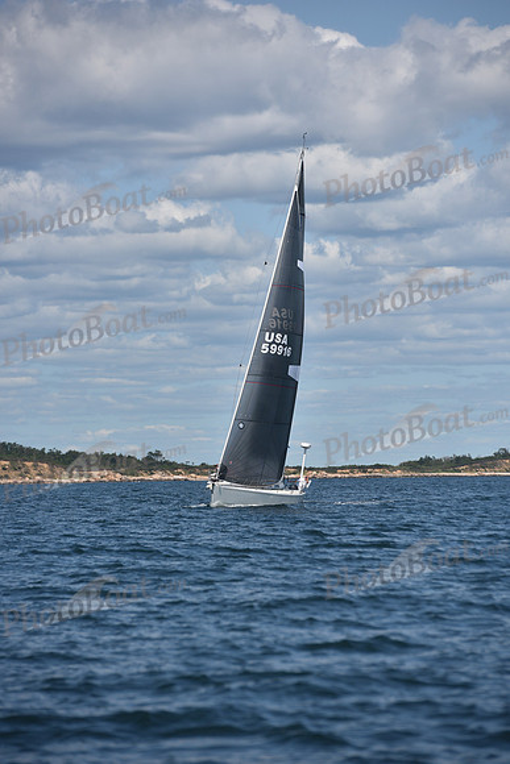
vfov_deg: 10.3
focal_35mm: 200
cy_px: 382
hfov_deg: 6.9
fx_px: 4247
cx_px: 255
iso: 250
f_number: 5.6
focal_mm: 200
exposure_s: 1/1250
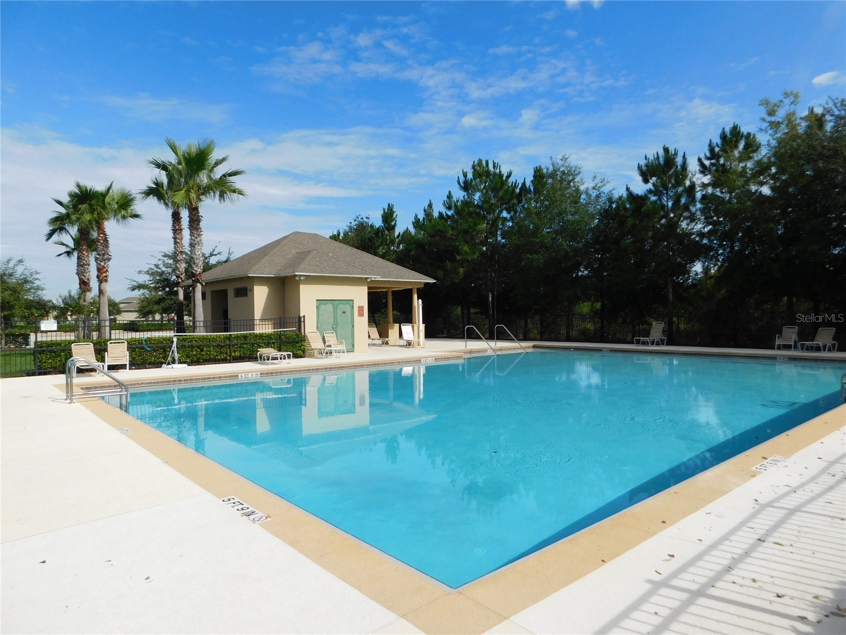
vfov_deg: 58.9
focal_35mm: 23
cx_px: 423
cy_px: 318
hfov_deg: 73.9
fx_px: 562
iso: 125
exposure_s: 1/640
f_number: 6
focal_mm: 4
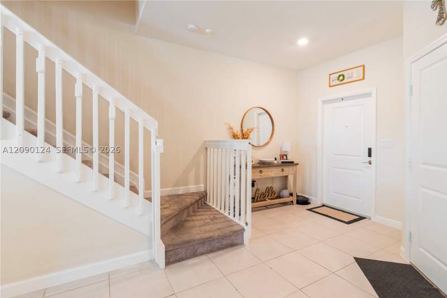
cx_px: 224
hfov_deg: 95.0
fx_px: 205
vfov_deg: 72.0
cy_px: 149
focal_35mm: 16
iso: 320
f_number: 5.6
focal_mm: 11
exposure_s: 1/6
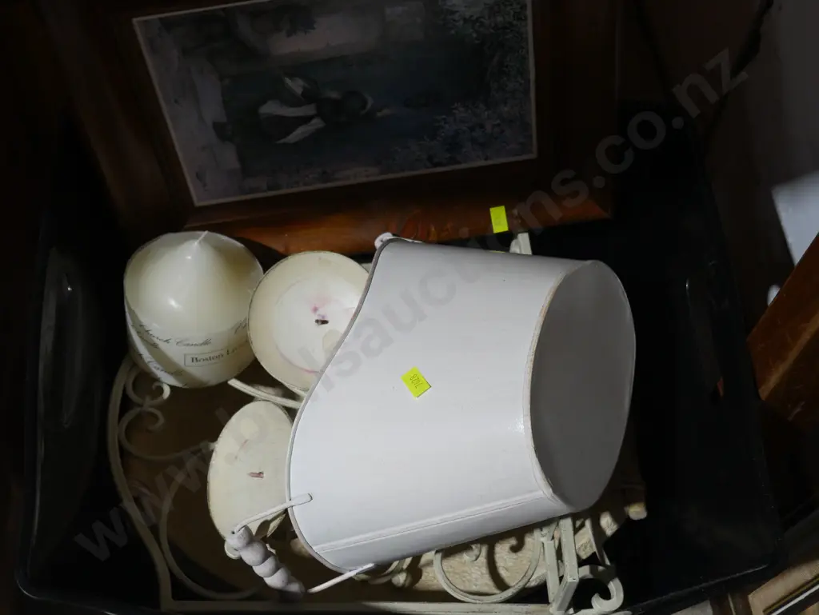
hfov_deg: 38.2
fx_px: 1184
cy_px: 308
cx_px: 410
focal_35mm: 50
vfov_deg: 29.1
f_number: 5.3
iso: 1250
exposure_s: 1/60
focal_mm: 25
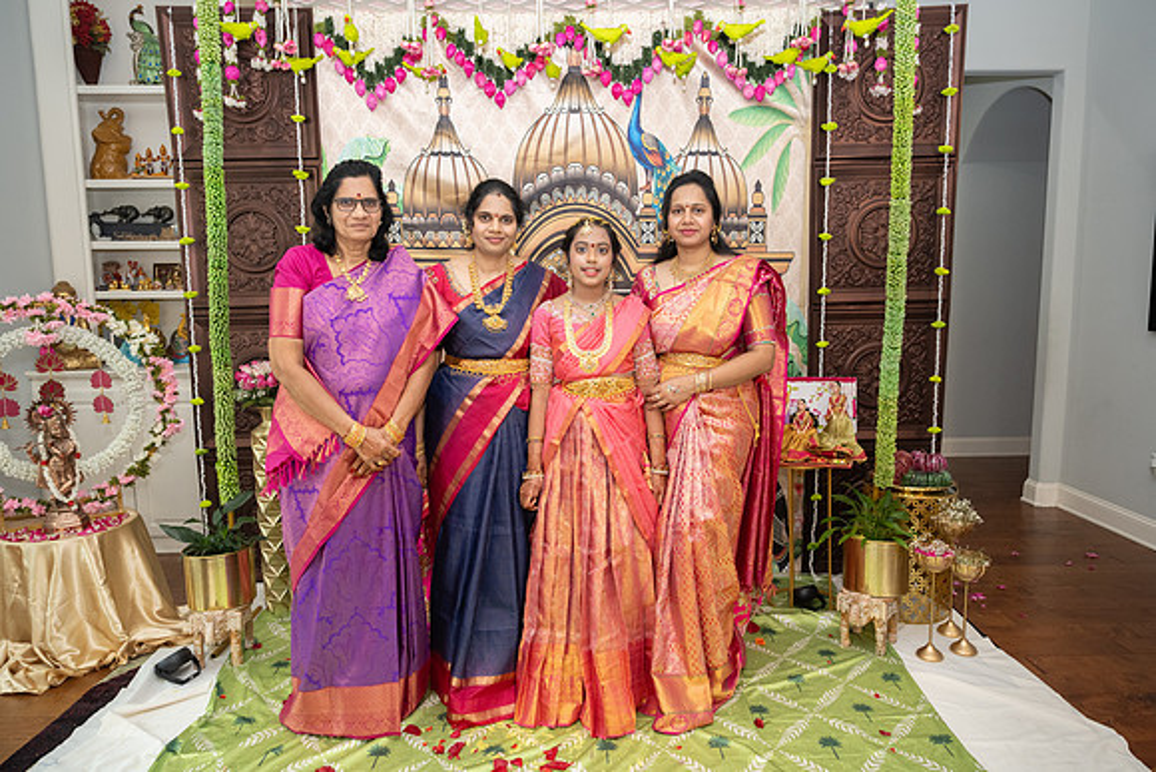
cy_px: 386
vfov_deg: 52.6
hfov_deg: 73.0
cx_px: 578
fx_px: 781
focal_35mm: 24
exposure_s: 1/160
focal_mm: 24
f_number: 3.5
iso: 800
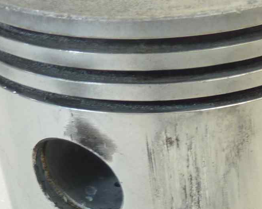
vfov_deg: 15.8
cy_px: 214
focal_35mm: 95
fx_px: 736
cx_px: 279
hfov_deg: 19.4
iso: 80
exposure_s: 1/20
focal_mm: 4.1
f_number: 3.3
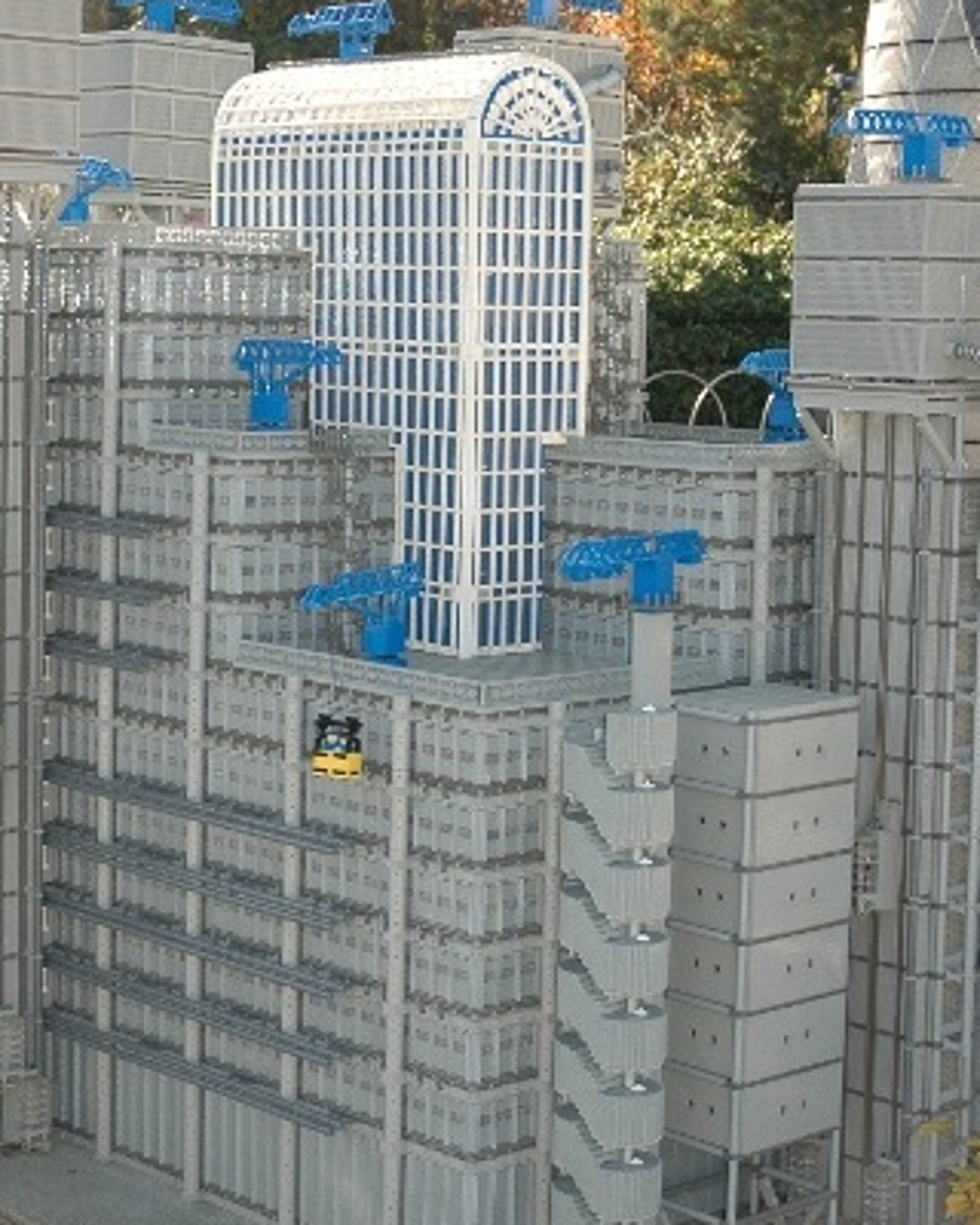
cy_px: 548
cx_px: 447
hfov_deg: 20.2
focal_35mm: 76
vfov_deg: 25.1
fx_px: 2753
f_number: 3.8
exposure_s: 1/320
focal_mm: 27
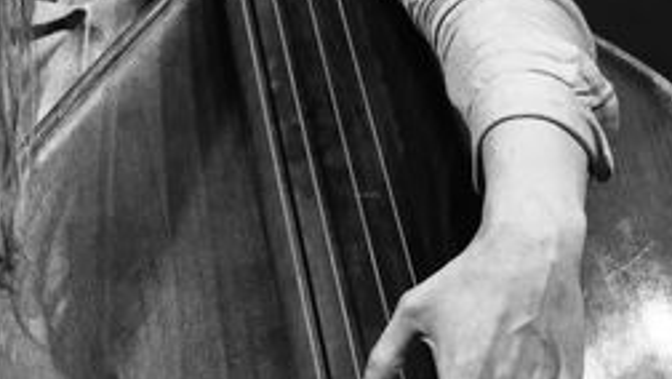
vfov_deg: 3.6
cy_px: 423
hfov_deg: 6.4
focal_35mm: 333
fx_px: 5936
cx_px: 757
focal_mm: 50
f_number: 4
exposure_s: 1/100
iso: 2500
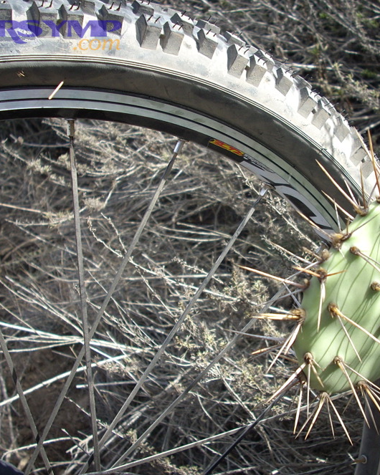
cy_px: 235
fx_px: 689
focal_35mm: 49
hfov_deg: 30.6
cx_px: 249
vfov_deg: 38.1
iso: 64
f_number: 2.8
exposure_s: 1/386
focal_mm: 6.2
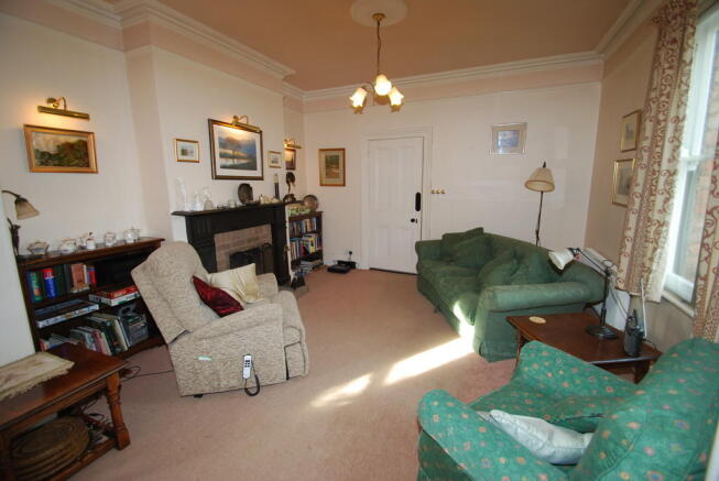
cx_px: 360
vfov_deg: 77.5
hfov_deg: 100.3
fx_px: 300
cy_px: 240
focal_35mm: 15
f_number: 4
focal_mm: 10
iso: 200
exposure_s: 1/60
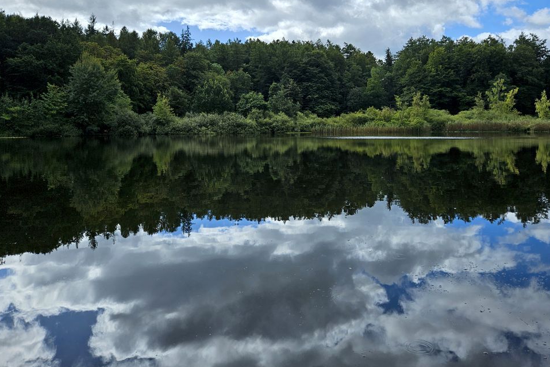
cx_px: 314
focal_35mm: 30
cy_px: 125
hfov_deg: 61.7
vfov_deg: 43.1
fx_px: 458
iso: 25
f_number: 1.8
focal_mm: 5.4
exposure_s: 1/2537
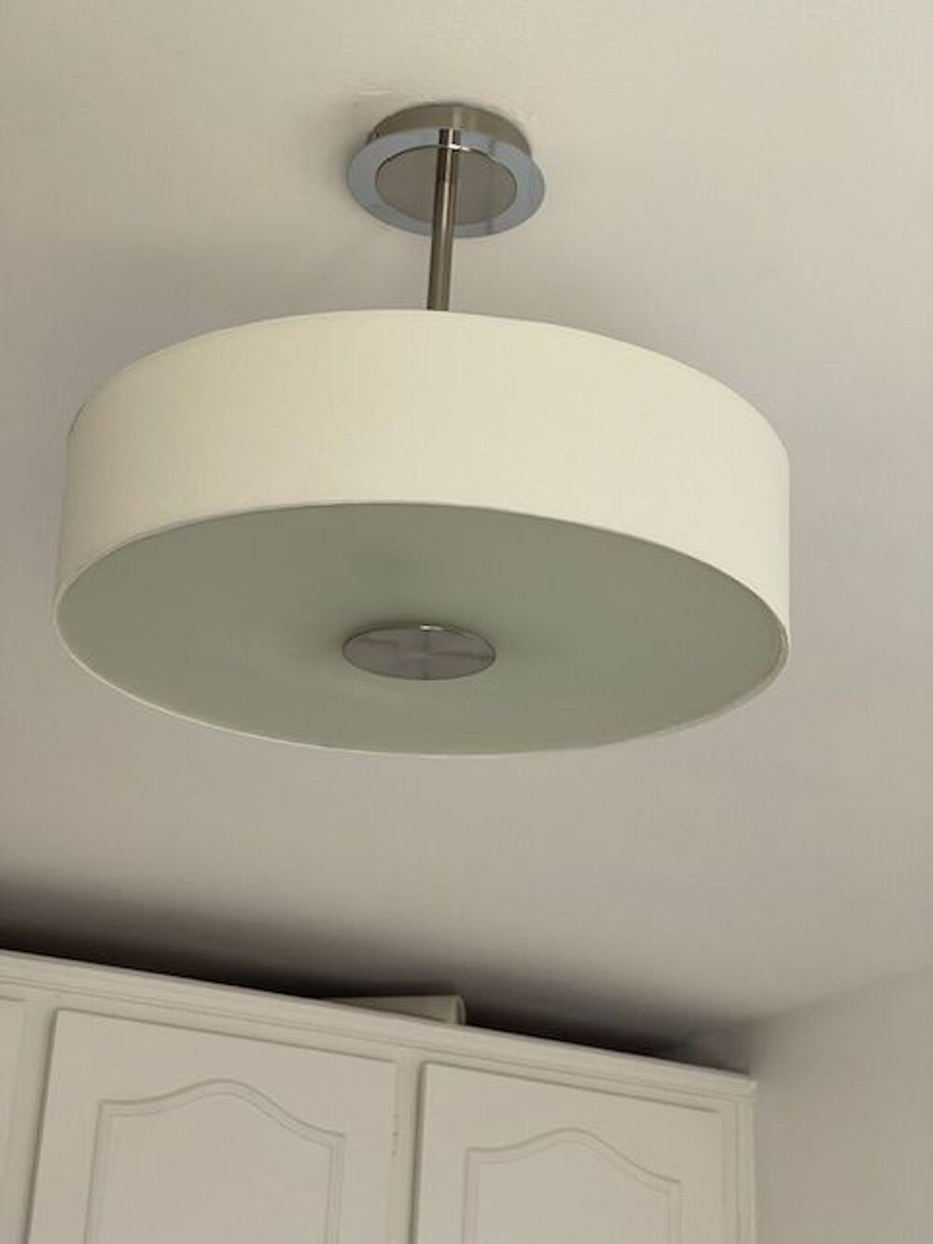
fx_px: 2300
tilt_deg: +24.7
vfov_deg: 30.3
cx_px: 466
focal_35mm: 64
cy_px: 622
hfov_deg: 22.9
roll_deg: -2.9
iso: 64
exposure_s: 1/99
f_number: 2.2
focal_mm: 7.5
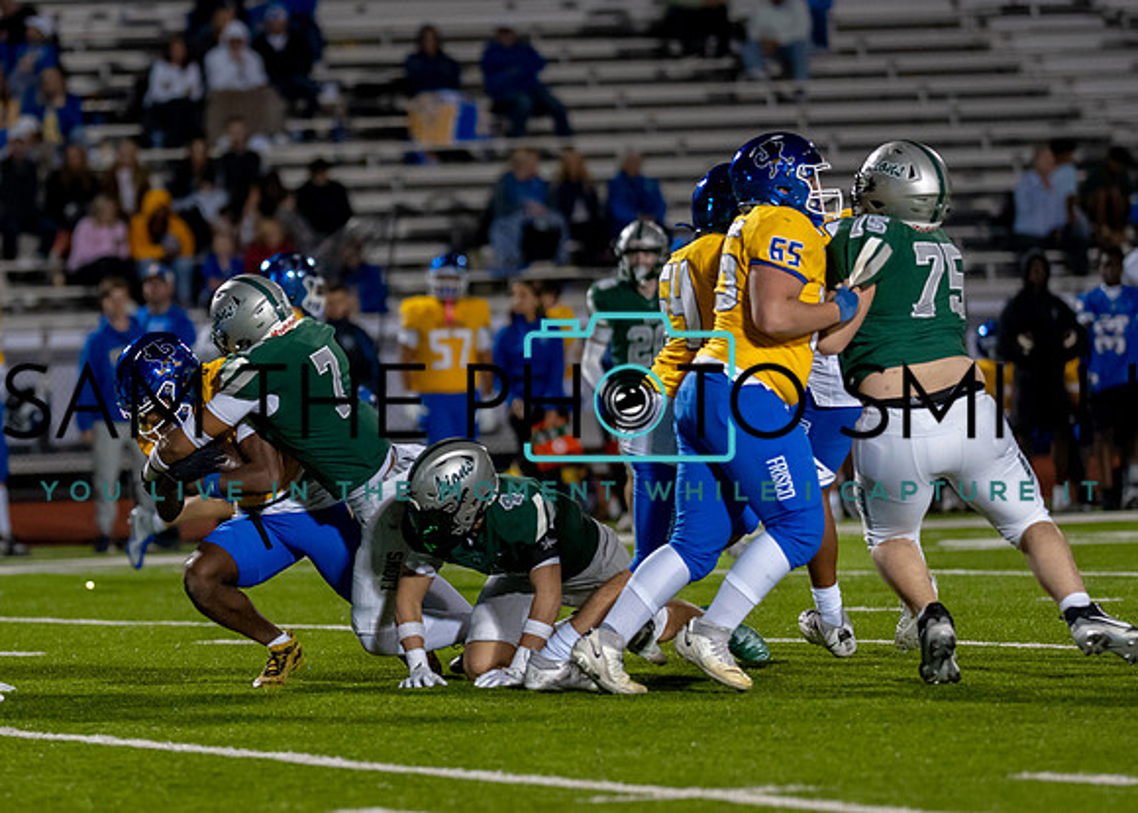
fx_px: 9524
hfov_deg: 6.8
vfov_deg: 4.9
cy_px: 432
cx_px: 315
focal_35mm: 295
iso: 1600
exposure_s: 1/1250
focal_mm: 135
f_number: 1.8
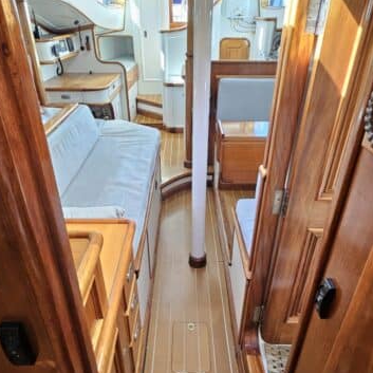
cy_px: 201
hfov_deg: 62.9
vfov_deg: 62.8
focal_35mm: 25
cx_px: 188
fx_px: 305
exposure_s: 1/50
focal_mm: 1.7
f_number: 2.2
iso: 200
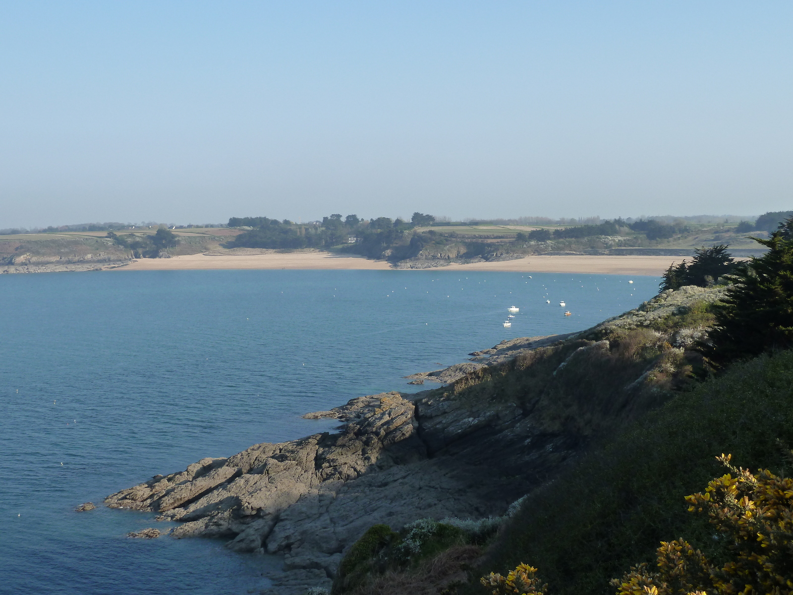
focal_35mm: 44
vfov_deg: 32.9
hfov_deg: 42.9
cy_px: 298
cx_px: 396
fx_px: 1008
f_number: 4
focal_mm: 7.3
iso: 125
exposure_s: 1/400
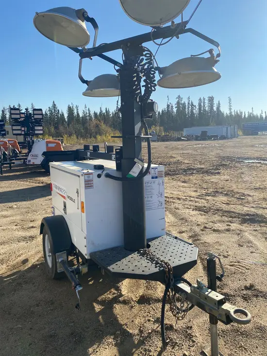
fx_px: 267
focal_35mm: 26
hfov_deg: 53.1
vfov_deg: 67.3
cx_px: 134
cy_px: 178
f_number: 1.8
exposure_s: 1/2463
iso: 32
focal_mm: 4.25
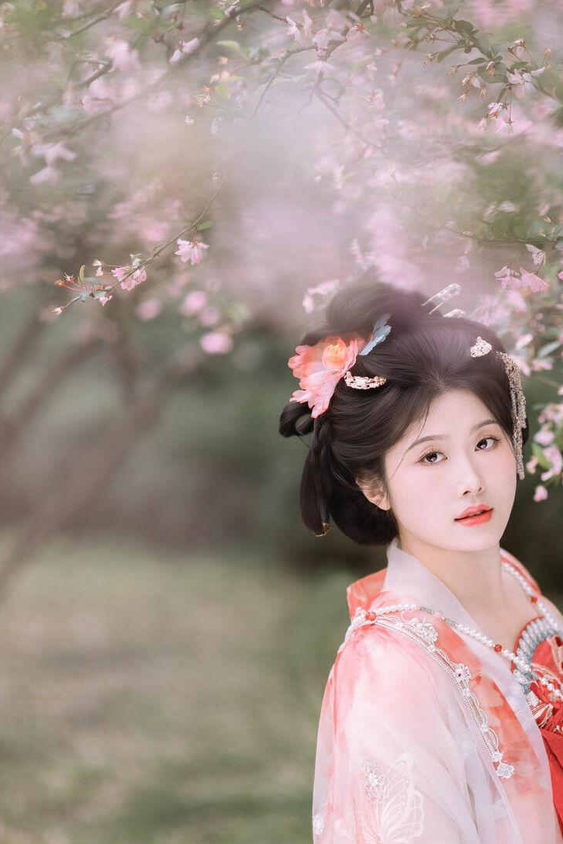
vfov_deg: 16.6
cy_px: 470
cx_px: 368
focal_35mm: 123
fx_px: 2883
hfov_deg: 11.1
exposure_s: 1/320
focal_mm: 85
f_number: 1.6
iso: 100
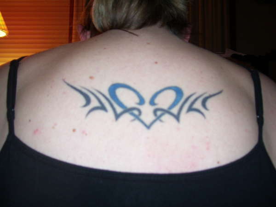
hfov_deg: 50.1
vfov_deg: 38.7
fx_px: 295
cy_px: 104
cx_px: 138
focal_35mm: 37
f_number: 2.7
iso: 125
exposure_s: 1/60
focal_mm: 6
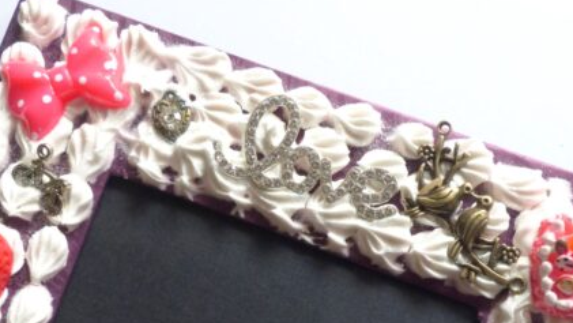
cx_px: 275
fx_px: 684
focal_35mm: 45
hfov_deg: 45.5
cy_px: 275
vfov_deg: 25.9
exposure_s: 1/60
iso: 200
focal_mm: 5.2
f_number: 5
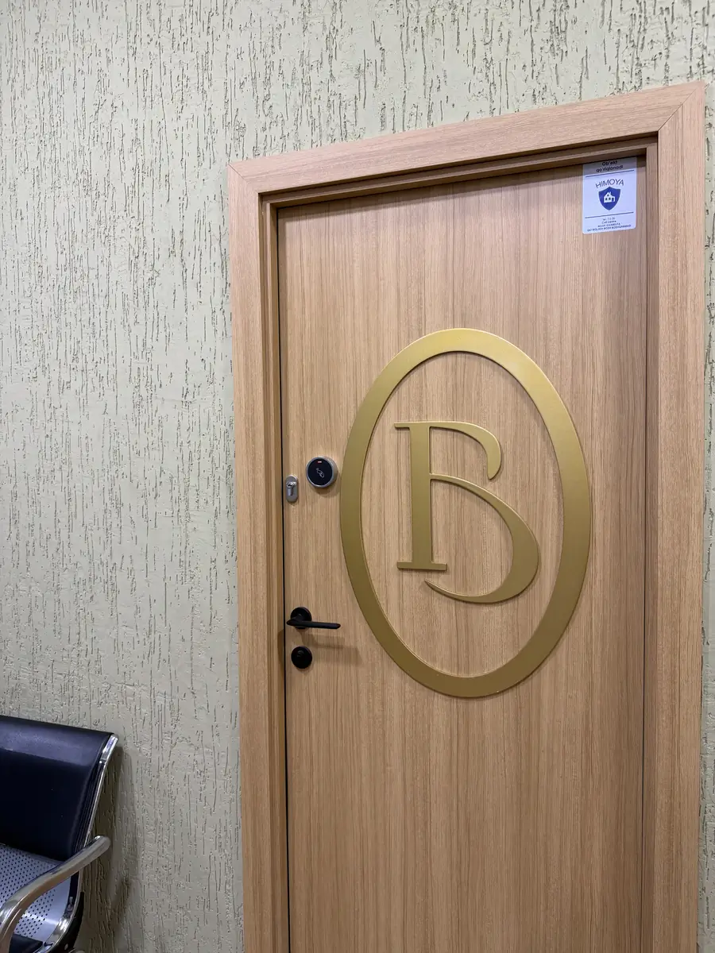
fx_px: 661
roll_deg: +2.8
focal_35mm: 24
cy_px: 476
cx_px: 358
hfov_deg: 56.8
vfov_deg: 71.6
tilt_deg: -2.5
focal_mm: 6.76
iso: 200
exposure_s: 1/100
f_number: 1.78
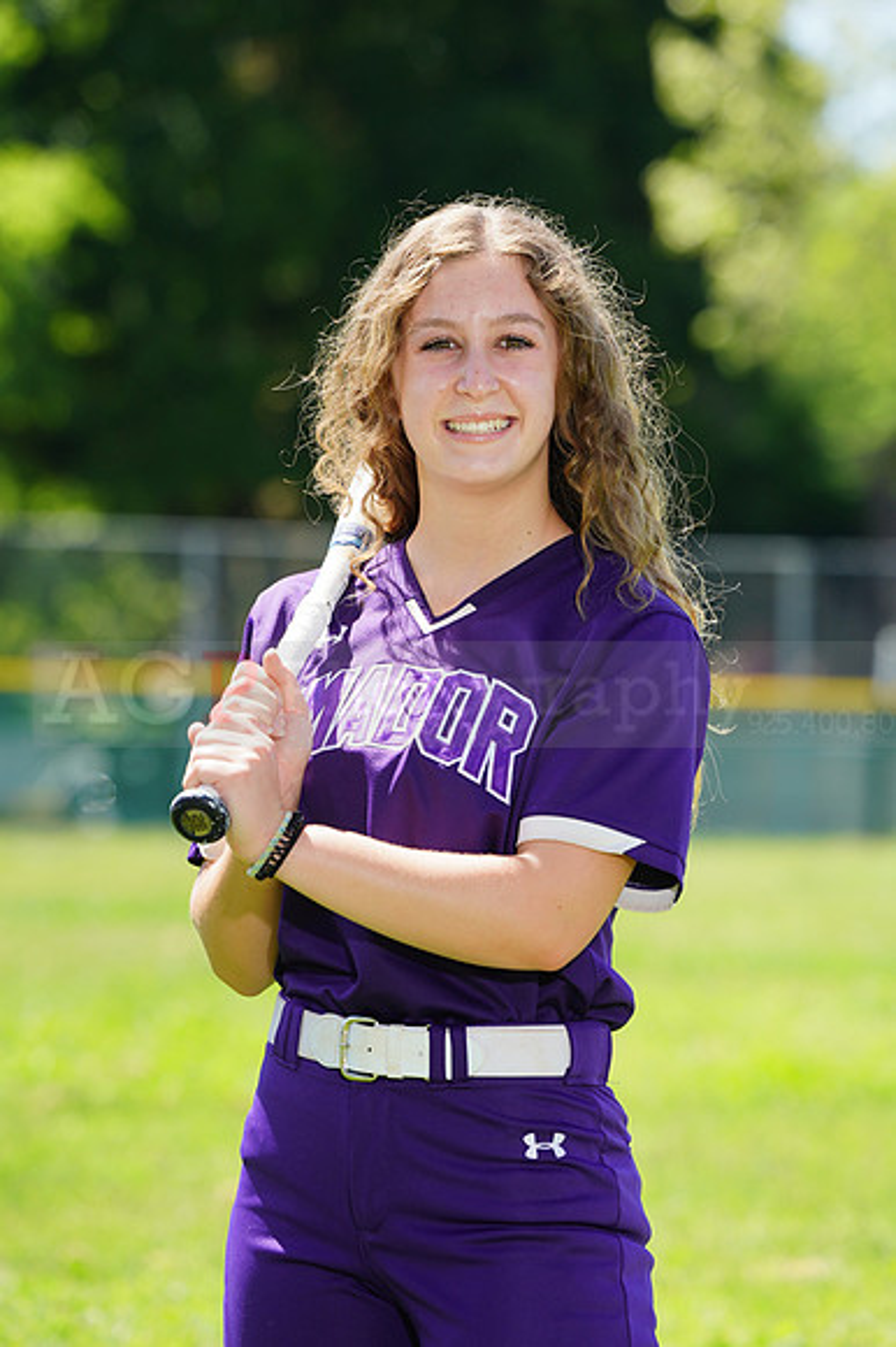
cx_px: 448
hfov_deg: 4.6
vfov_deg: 6.9
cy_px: 674
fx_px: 11213
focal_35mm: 300
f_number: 9
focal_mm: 300
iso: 200
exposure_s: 1/200
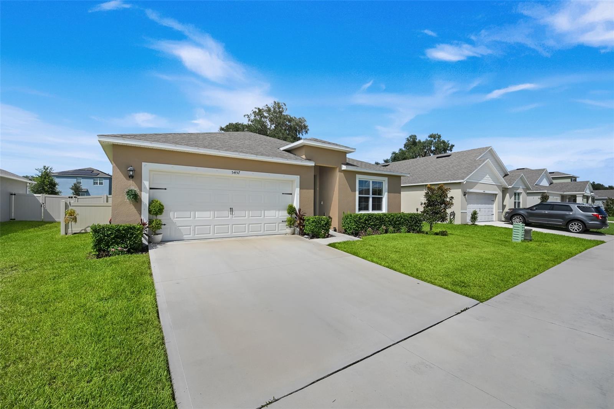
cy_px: 204
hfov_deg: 104.3
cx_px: 307
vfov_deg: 81.2
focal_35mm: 14
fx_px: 239
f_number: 9
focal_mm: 14
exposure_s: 1/500
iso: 250
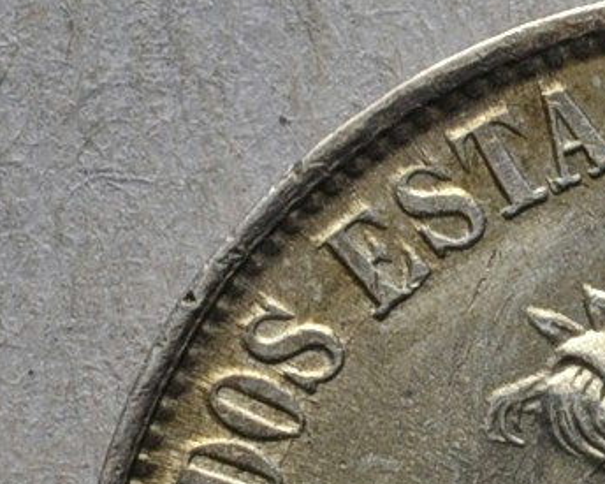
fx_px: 8288
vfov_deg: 3.3
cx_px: 489
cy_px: 1295
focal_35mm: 463
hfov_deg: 4.2
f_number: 14
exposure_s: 1/250
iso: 400
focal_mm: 46
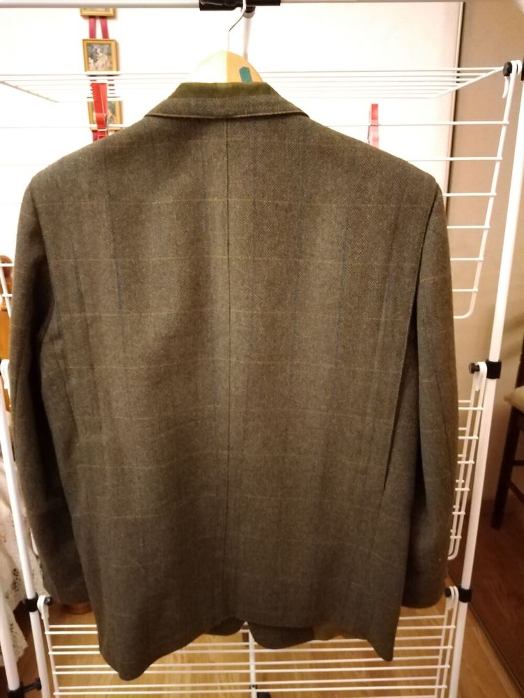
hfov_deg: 53.1
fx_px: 525
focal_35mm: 26
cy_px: 349
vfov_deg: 67.3
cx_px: 262
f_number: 1.8
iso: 4037
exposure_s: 1/14.3
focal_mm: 3.6
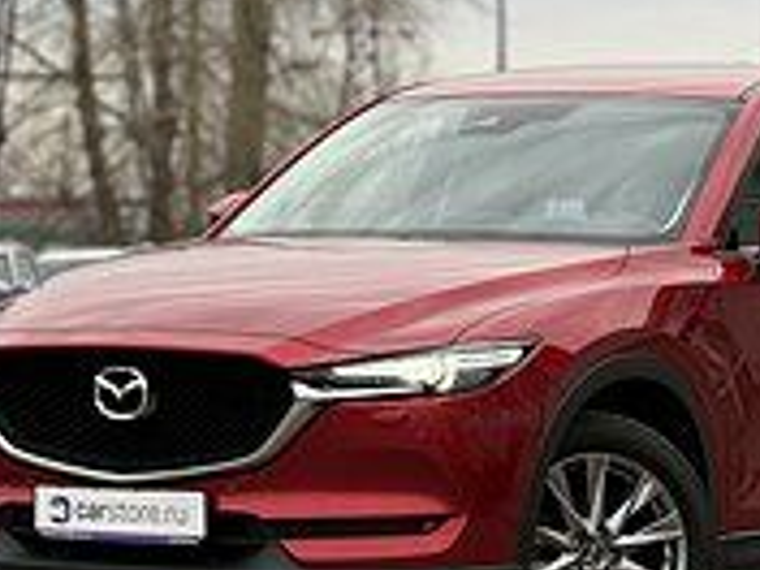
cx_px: 527
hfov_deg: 8.1
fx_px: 5335
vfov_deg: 6.1
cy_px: 408
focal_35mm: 243
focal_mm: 15.66
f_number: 2.8
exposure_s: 1/188
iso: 50
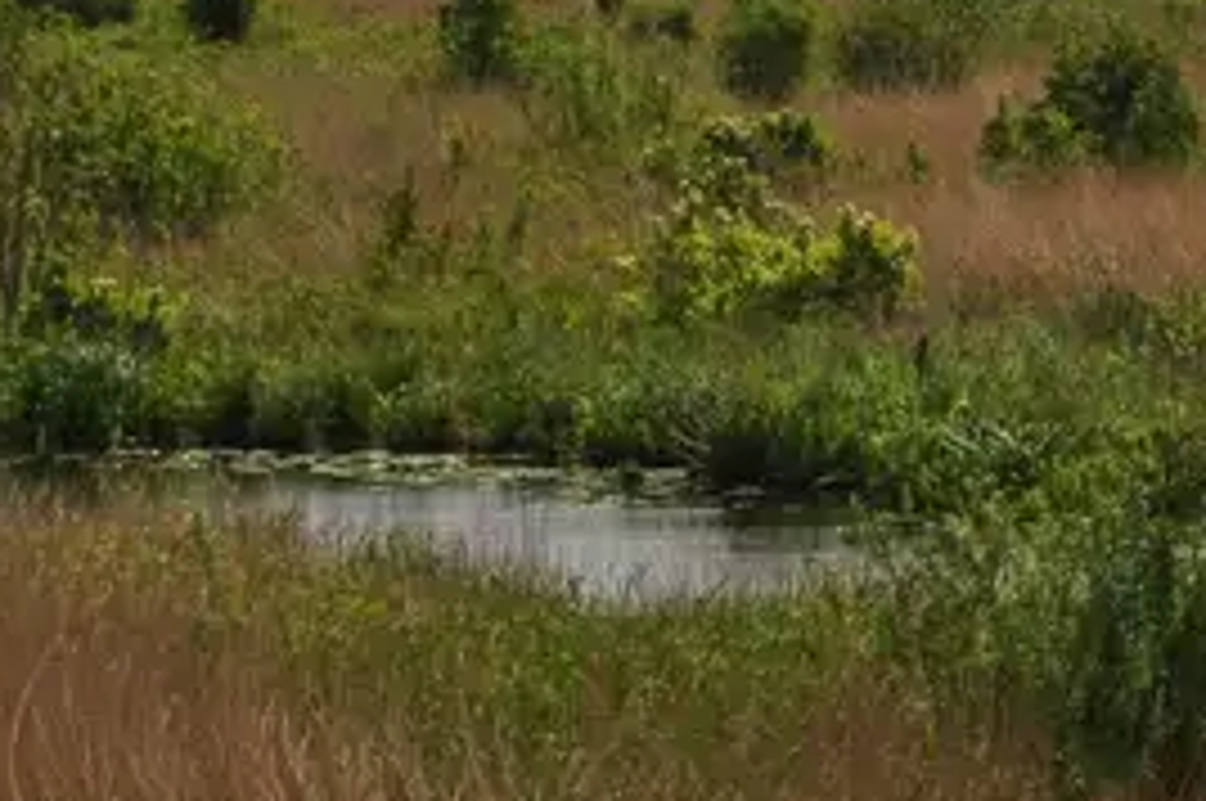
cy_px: -398
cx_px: 1863
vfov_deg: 3.1
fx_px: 14596
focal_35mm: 436
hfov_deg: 4.7
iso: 200
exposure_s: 1/500
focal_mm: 65
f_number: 11
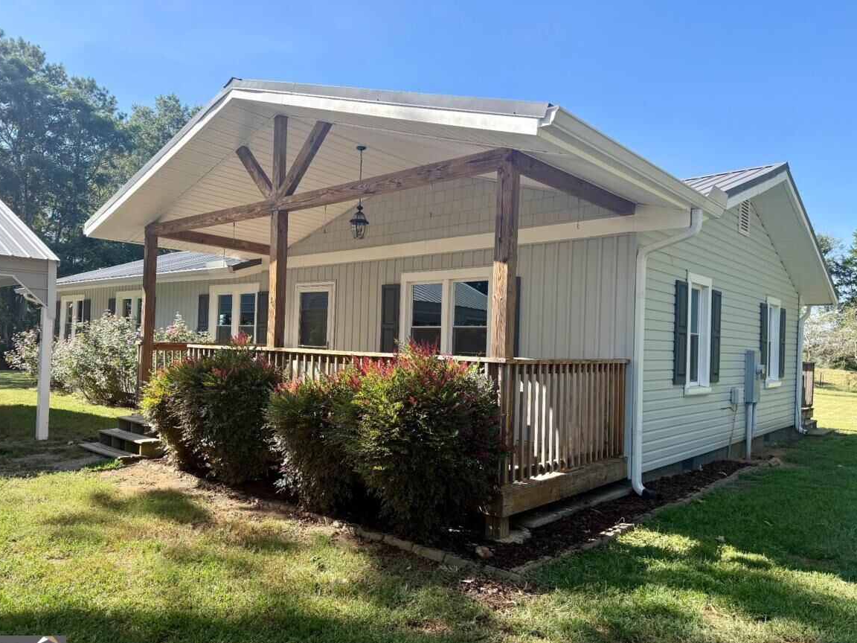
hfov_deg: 69.4
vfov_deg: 54.9
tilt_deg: +0.4
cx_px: 411
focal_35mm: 25
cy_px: 334
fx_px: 619
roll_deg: -2.0
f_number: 1.78
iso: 100
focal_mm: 6.76
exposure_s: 1/1812
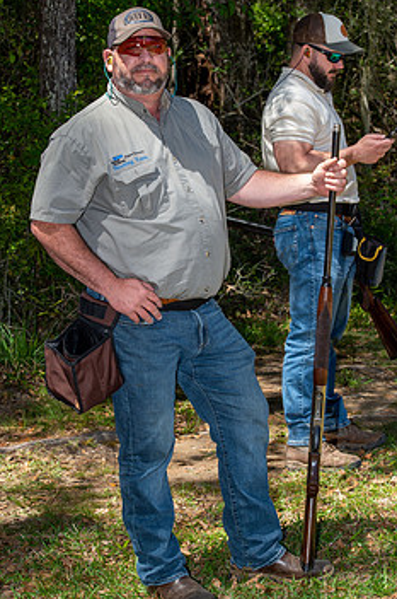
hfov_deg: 13.6
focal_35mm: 100
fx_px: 1659
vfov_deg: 20.4
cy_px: 276
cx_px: 207
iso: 400
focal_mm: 78
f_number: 10
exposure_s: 1/250
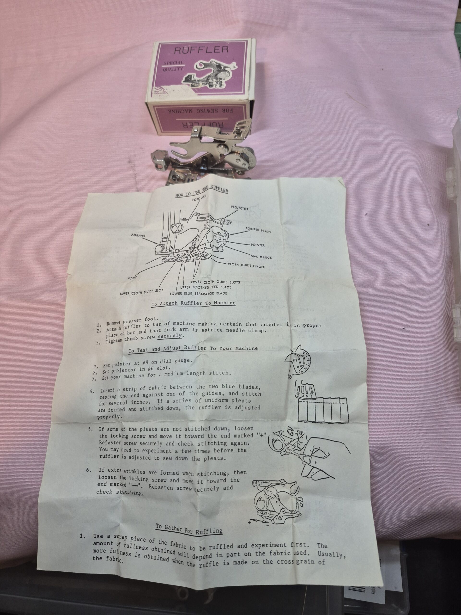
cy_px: 308
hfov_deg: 58.9
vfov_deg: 73.9
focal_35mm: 23
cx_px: 230
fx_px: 408
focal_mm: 5.4
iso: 200
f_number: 1.8
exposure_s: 1/120
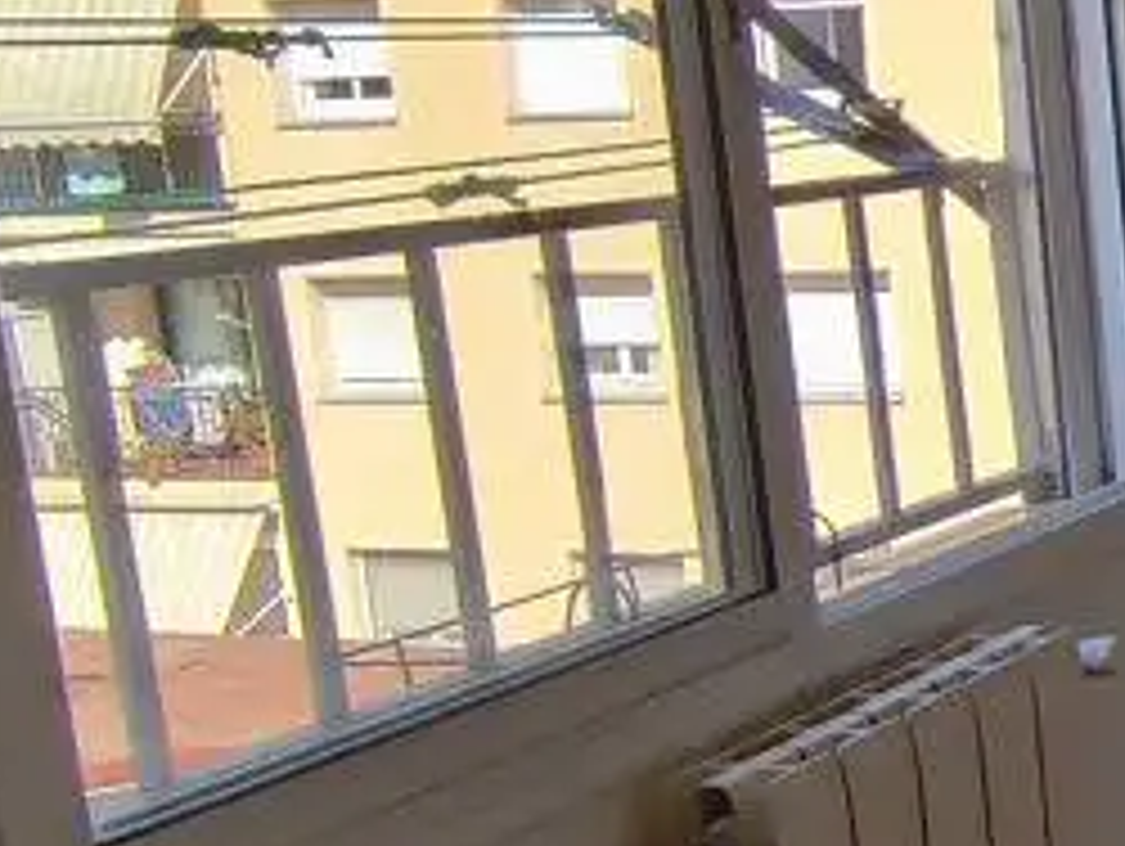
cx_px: 1778
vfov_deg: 24.4
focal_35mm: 60
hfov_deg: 23.8
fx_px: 1952
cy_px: 382
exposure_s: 1/102
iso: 50
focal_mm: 1.65
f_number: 2.2
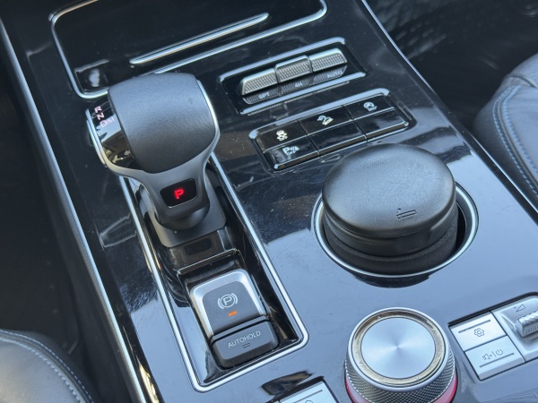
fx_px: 746
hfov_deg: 39.7
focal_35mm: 48
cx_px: 269
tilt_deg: -44.4
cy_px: 202
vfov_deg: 30.3
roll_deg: +14.2
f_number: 1.78
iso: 200
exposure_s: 1/60
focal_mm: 6.76
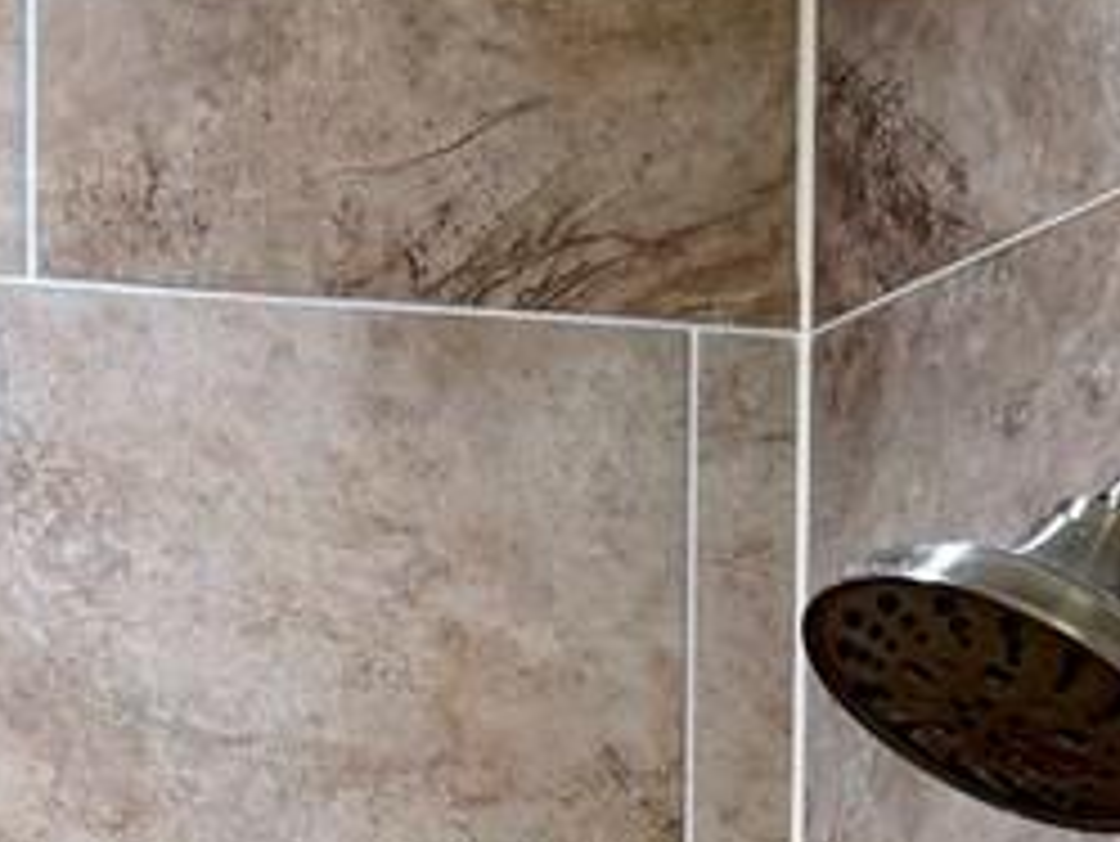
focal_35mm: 154
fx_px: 4985
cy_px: 1772
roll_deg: +0.4
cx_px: -238
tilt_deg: -2.3
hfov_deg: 12.5
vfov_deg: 9.0
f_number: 1.78
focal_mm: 6.76
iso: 125
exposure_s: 1/120
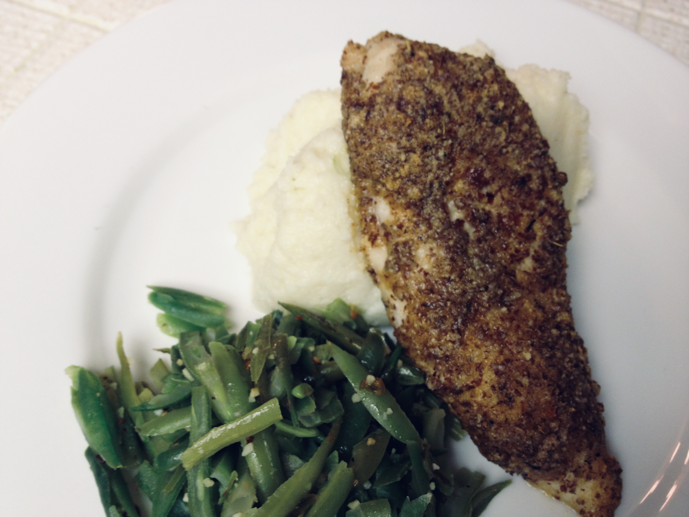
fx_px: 697
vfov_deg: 40.7
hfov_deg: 52.6
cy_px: 258
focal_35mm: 35
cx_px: 344
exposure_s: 1/20
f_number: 2.4
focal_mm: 4.28
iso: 80
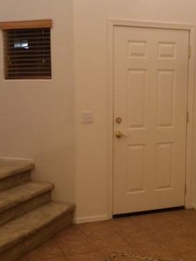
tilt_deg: -6.8
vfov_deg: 36.8
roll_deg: +0.2
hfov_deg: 28.0
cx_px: 113
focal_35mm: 52
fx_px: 392
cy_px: 140
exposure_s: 1/20
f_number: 2.2
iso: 250
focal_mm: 4.15
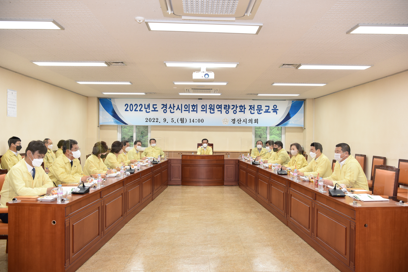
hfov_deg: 60.3
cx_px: 204
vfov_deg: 42.3
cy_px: 136
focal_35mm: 31
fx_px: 351
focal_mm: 31
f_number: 5
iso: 800
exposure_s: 1/100
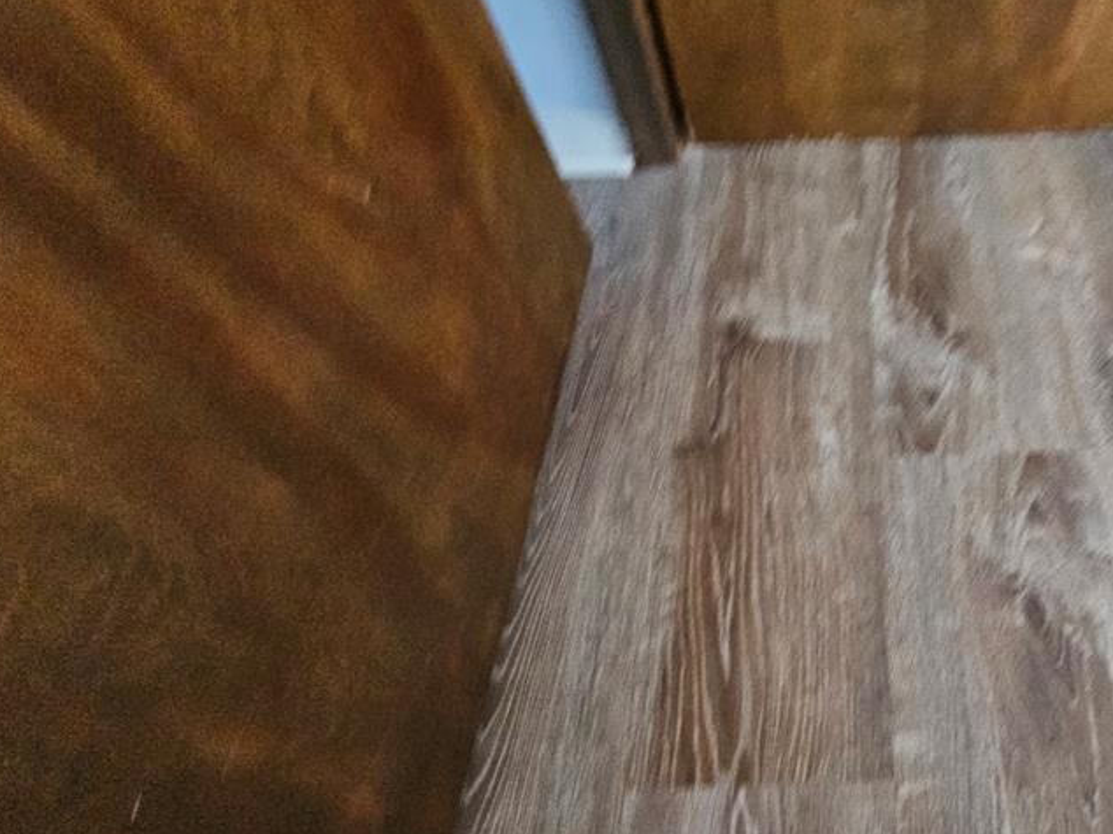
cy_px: 430
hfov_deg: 72.4
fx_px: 675
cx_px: 860
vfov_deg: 63.4
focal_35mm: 21
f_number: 2.2
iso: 640
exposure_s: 1/24
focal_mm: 2.2
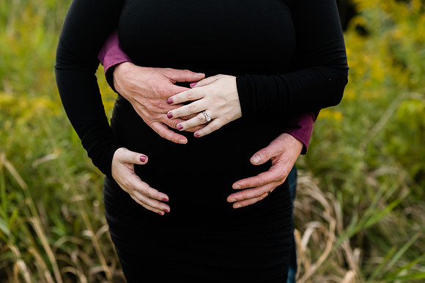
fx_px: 1003
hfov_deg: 23.9
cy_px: 142
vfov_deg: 16.1
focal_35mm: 85
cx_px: 212
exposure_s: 1/640
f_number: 2.8
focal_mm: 85
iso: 200
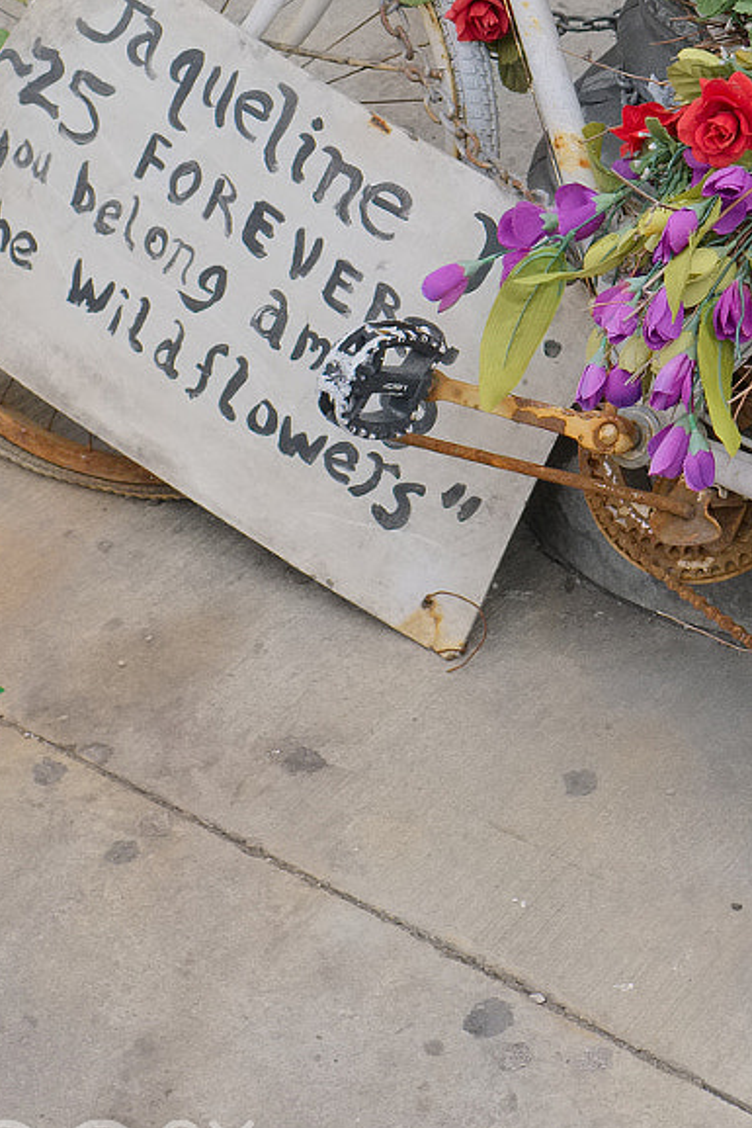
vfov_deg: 20.0
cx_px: 811
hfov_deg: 13.8
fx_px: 3037
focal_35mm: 97
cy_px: -143
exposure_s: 1/1000
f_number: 4
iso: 1000
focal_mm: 23
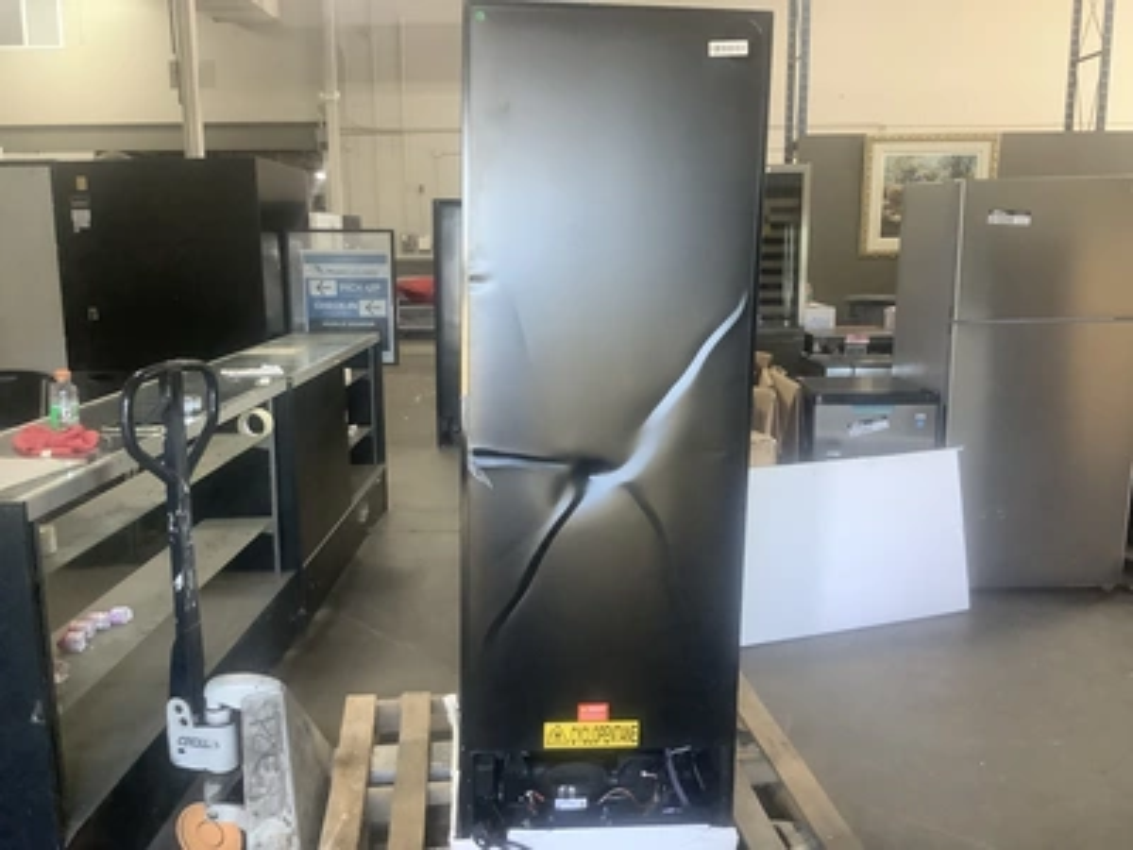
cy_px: 425
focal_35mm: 31
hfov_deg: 58.4
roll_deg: +1.1
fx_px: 1015
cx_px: 566
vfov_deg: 45.4
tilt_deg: -10.2
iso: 400
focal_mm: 3.3
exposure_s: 1/60
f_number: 2.4
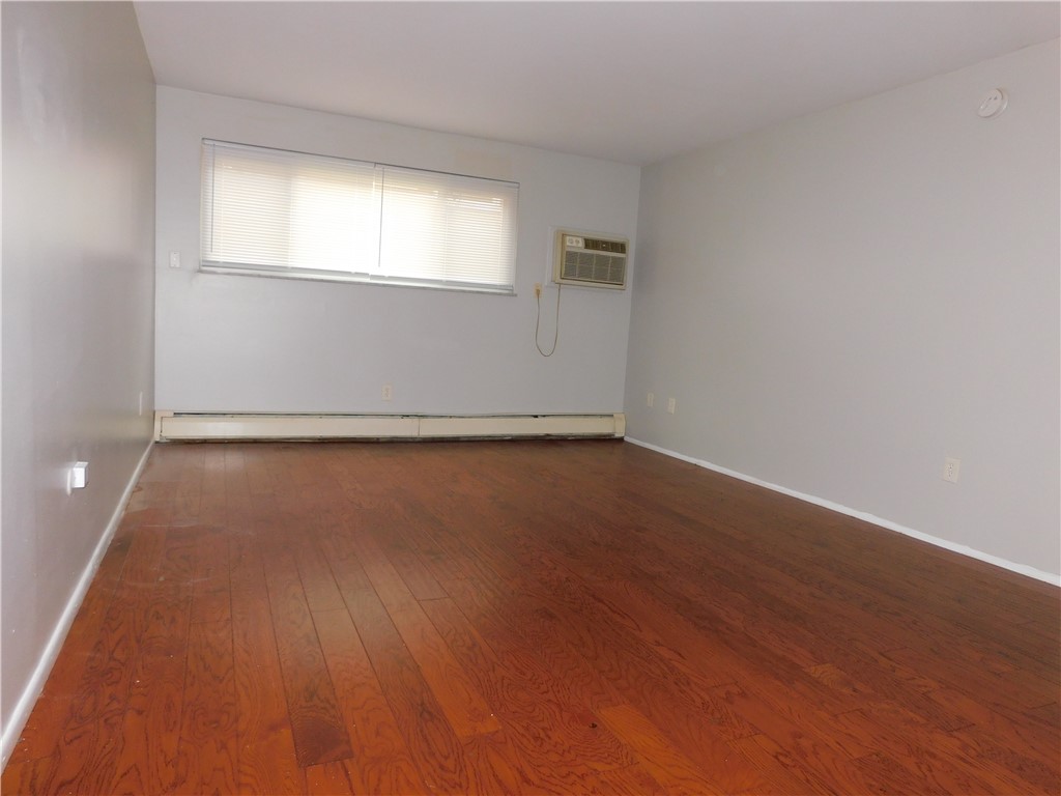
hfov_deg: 73.9
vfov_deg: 58.9
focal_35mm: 23
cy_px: 398
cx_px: 530
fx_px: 705
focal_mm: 4
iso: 200
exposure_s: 1/30
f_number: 3
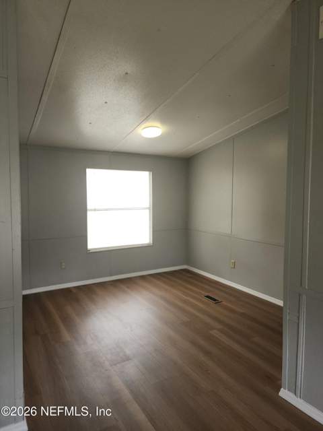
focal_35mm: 23
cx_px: 162
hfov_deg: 58.9
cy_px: 216
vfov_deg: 73.9
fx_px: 286
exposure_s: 1/60
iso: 50
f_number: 1.8
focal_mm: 6.4
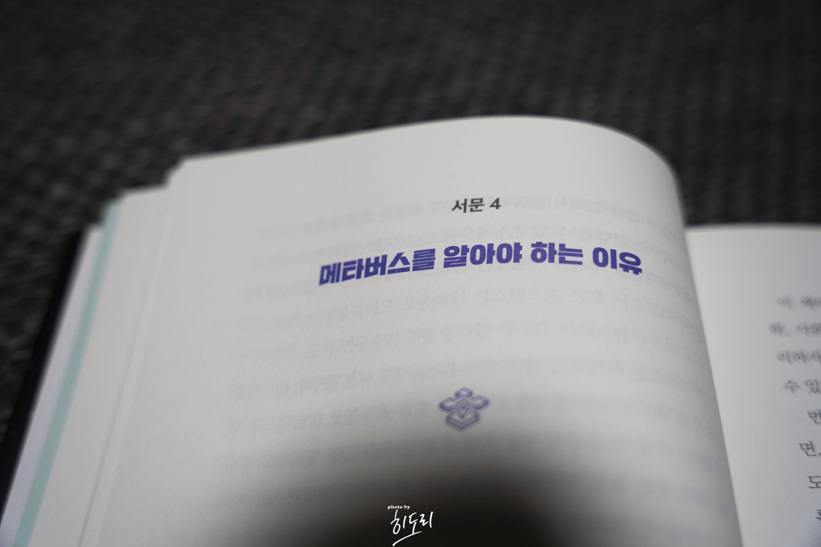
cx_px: 410
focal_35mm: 44
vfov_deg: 30.6
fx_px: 1001
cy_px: 274
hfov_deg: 44.6
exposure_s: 1/80
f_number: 3.5
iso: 125
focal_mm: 43.9
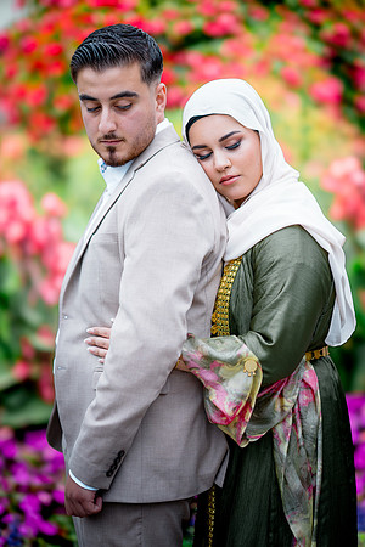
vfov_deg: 23.9
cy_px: 274
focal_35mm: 85
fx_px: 1293
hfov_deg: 16.1
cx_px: 182
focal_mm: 85
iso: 100
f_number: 1.4
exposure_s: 1/2000
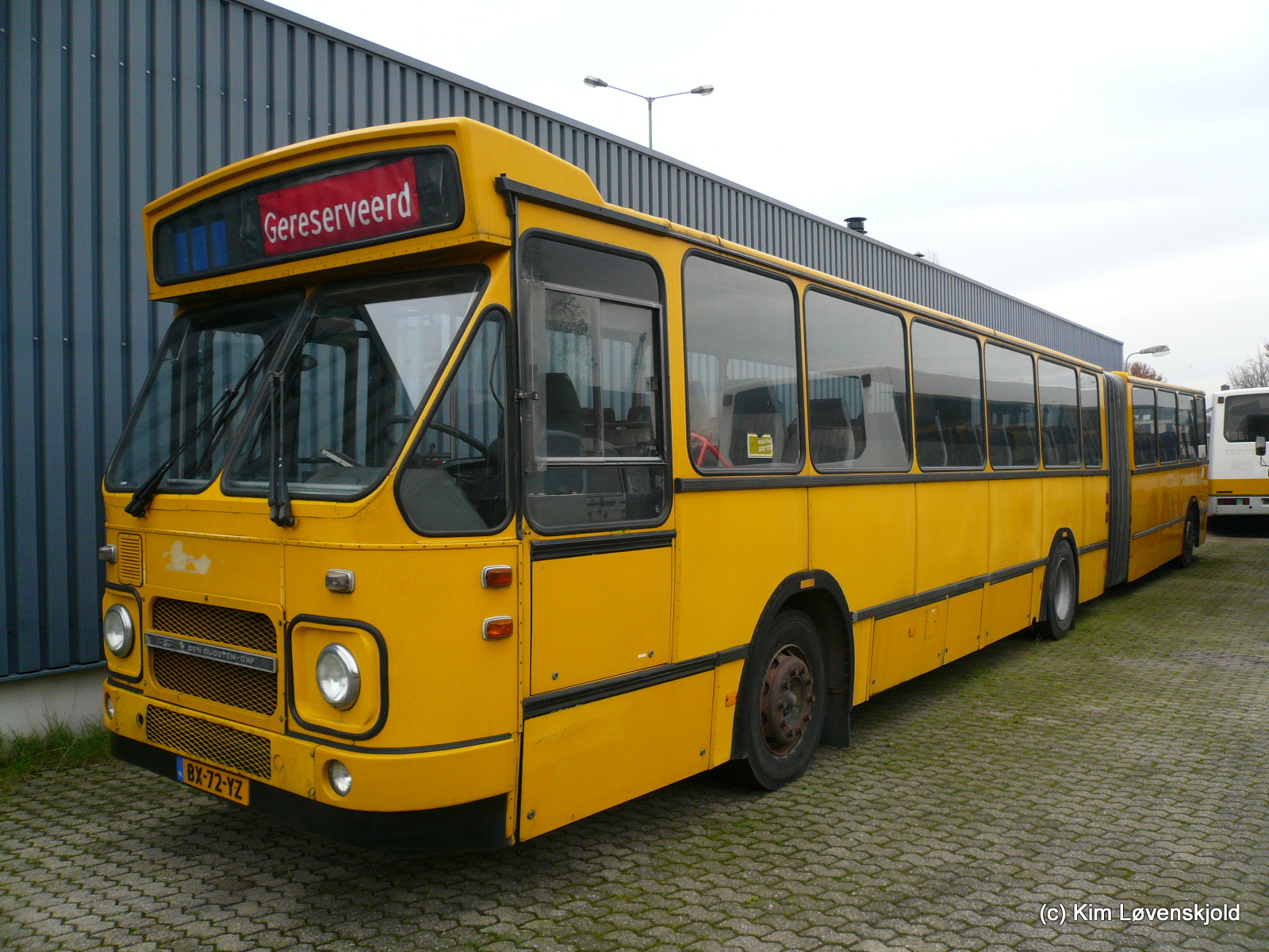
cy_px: 476
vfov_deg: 49.7
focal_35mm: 28
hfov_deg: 63.4
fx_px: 1026
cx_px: 634
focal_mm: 4.6
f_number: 2.8
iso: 100
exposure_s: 1/125
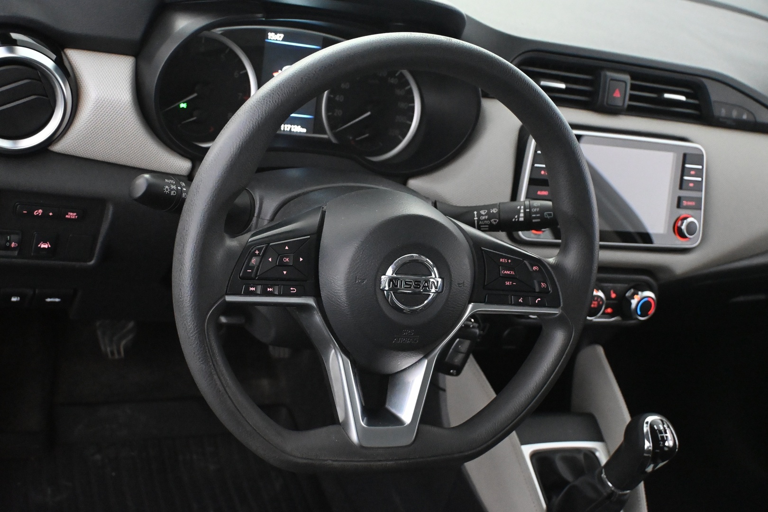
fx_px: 976
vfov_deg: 29.4
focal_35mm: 46
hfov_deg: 43.0
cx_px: 384
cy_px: 256
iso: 8000
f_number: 4.8
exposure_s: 1/60
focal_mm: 30.5
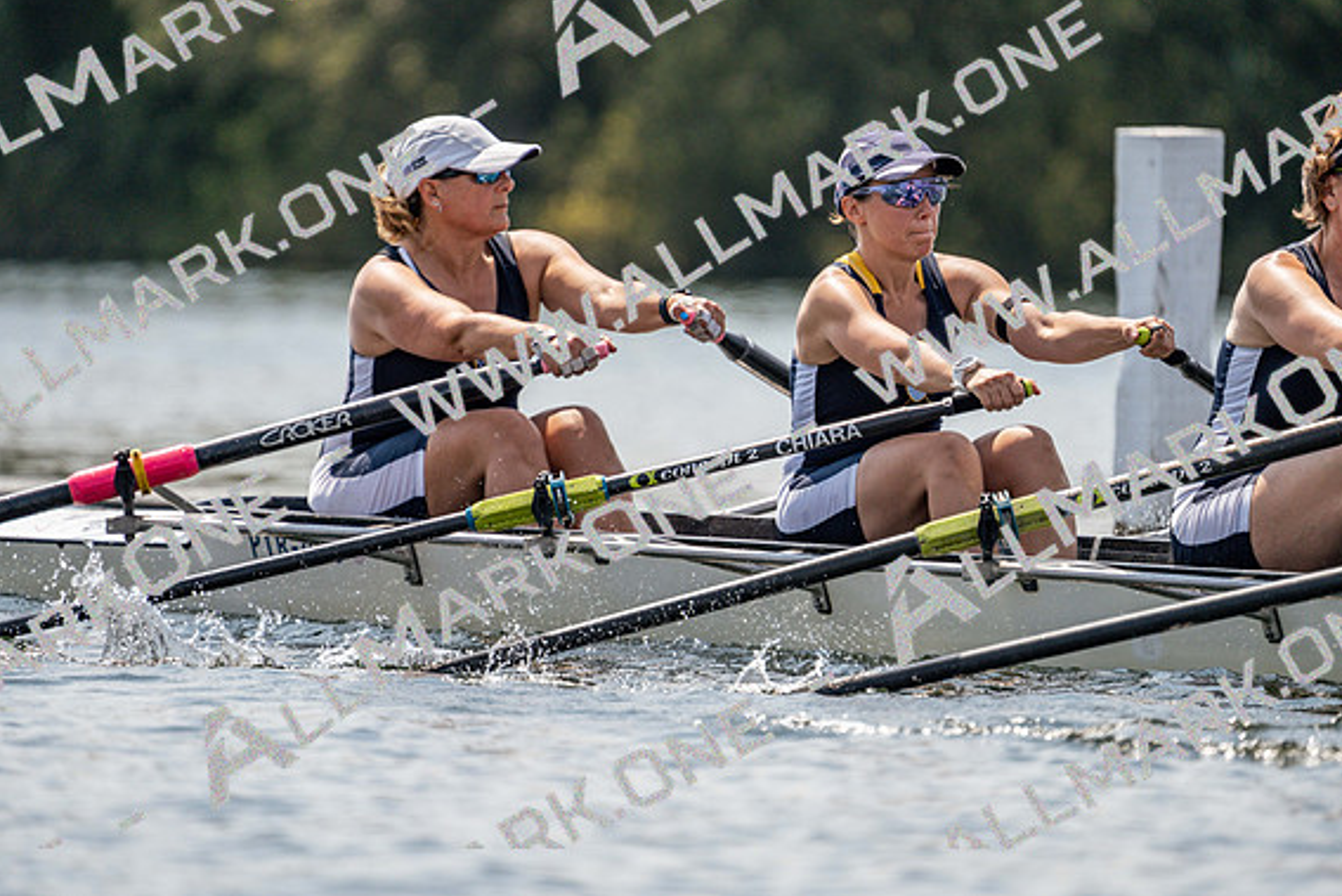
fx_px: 22856
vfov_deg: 2.2
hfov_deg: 3.4
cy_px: 443
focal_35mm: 613
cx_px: 683
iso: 250
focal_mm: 600
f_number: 6.3
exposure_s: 1/1600
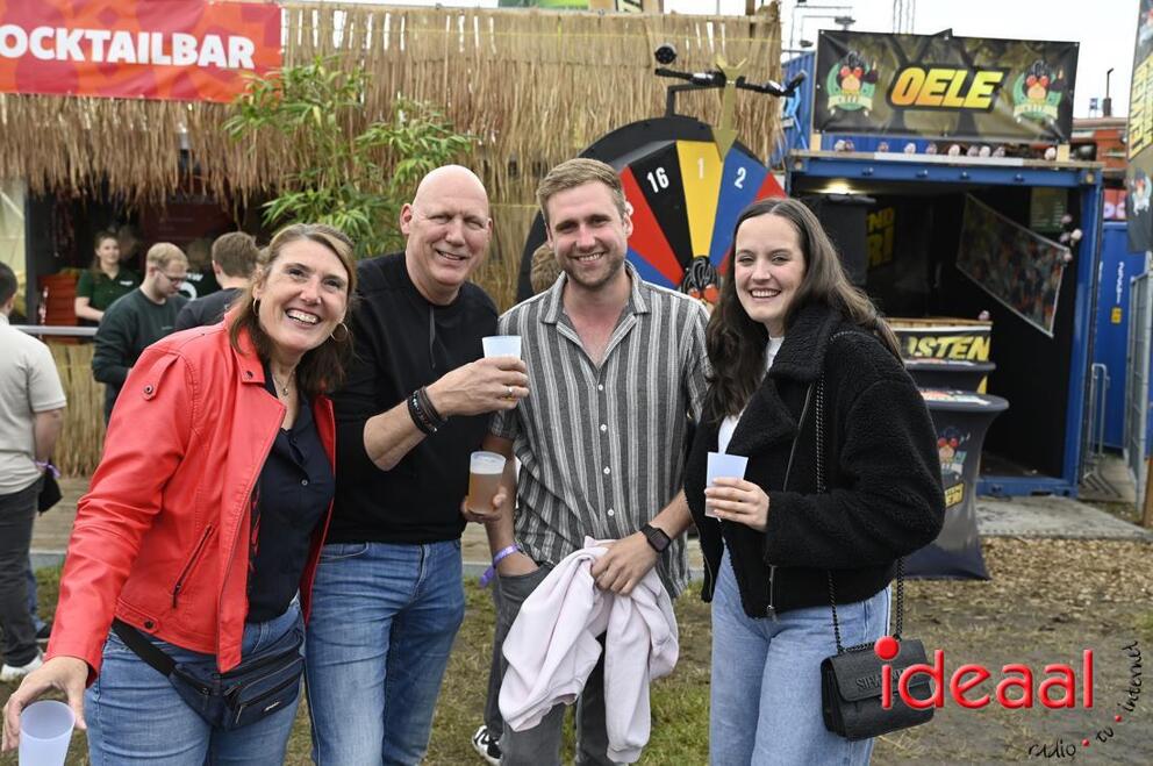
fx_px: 1216
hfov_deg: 50.7
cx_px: 576
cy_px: 383
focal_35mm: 38
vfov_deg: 35.0
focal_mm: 38
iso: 200
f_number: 5
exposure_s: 1/250
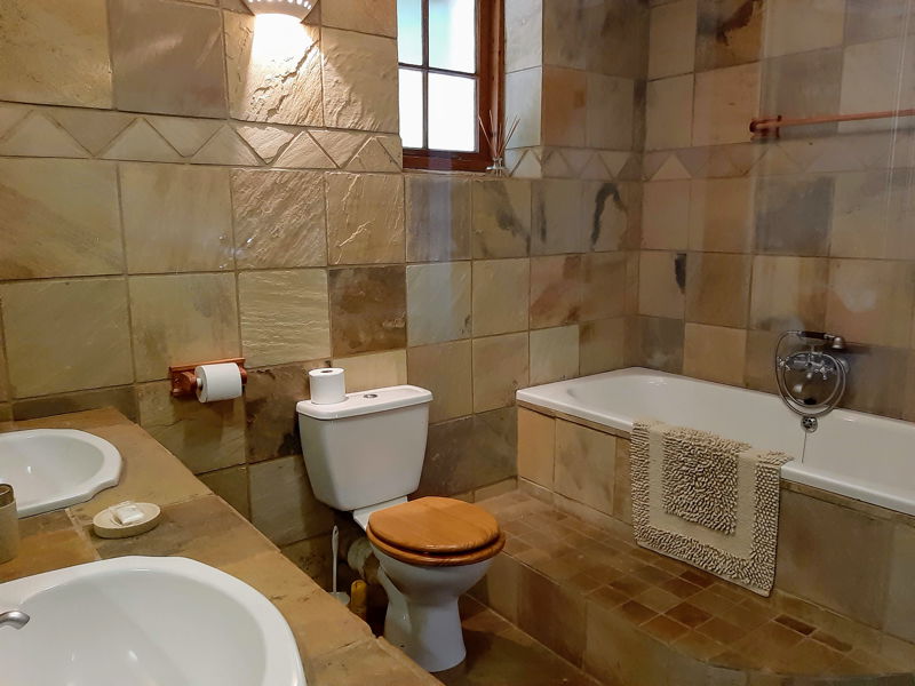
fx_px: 714
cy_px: 343
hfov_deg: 65.3
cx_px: 458
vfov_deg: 51.4
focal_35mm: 27
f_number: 1.7
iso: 320
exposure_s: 1/25
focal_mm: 3.93
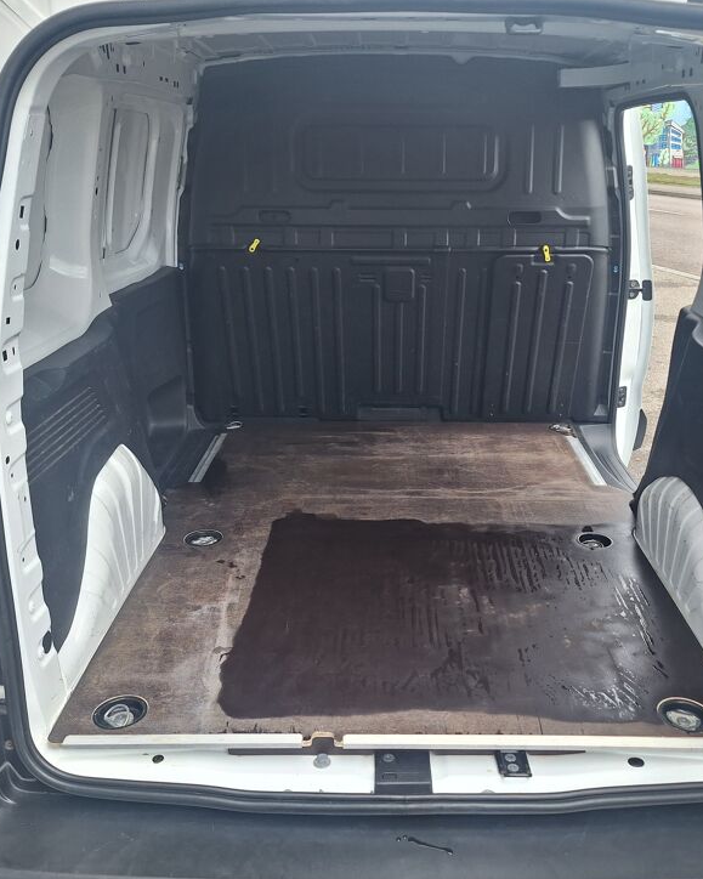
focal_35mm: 31
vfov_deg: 57.2
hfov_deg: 47.1
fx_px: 806
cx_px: 375
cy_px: 432
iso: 40
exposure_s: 1/312
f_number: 1.8
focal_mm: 5.54
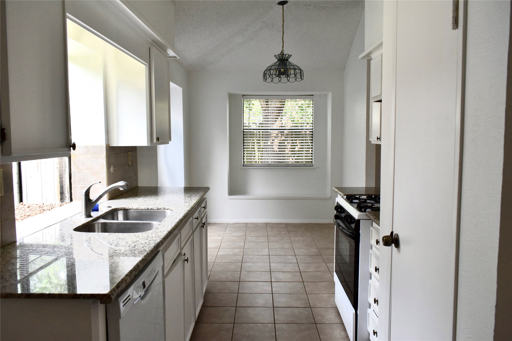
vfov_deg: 43.6
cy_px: 170
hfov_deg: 61.9
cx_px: 256
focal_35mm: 30
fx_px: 427
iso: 800
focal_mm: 20
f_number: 7.1
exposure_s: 1/200
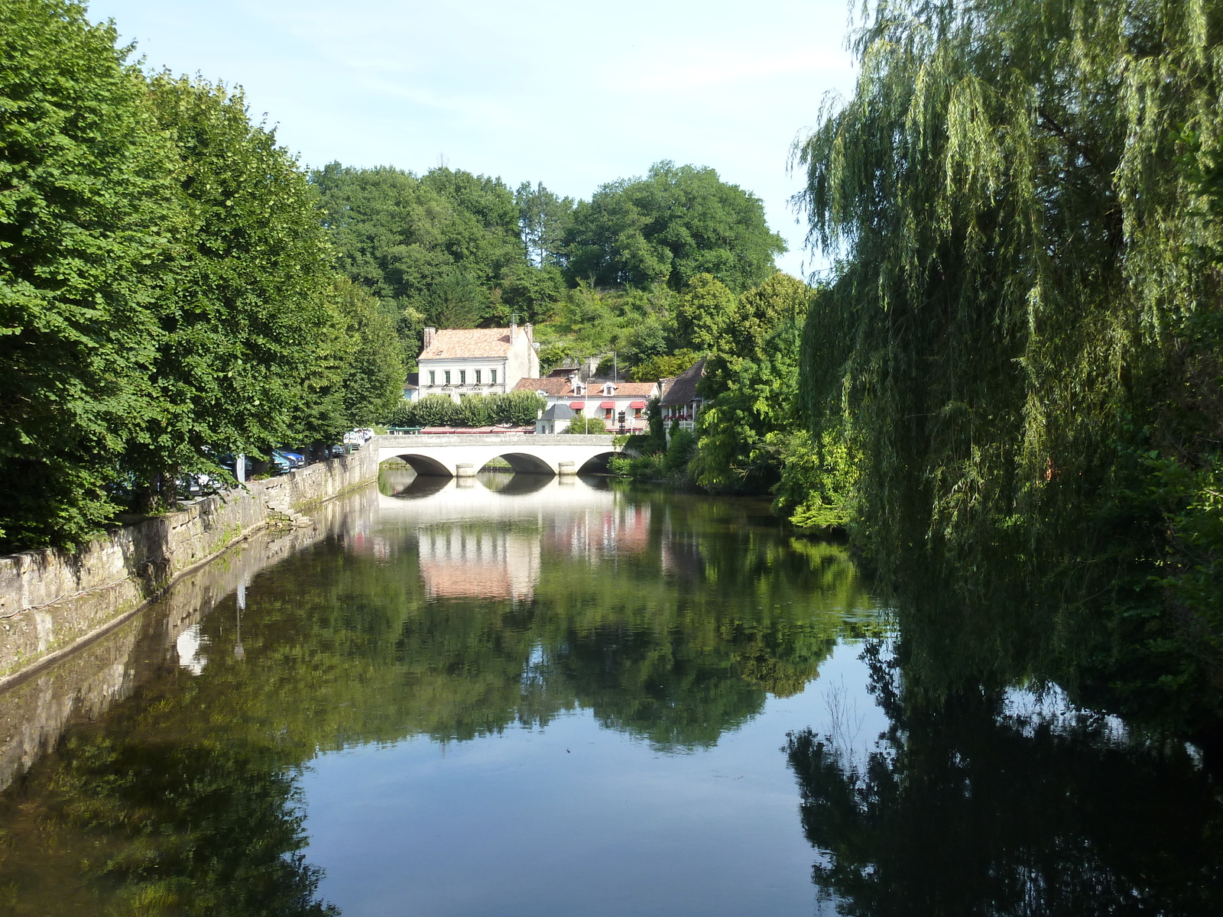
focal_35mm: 37
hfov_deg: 50.1
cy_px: 458
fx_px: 1307
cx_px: 612
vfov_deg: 38.7
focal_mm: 6.1
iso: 125
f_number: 4
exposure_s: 1/250
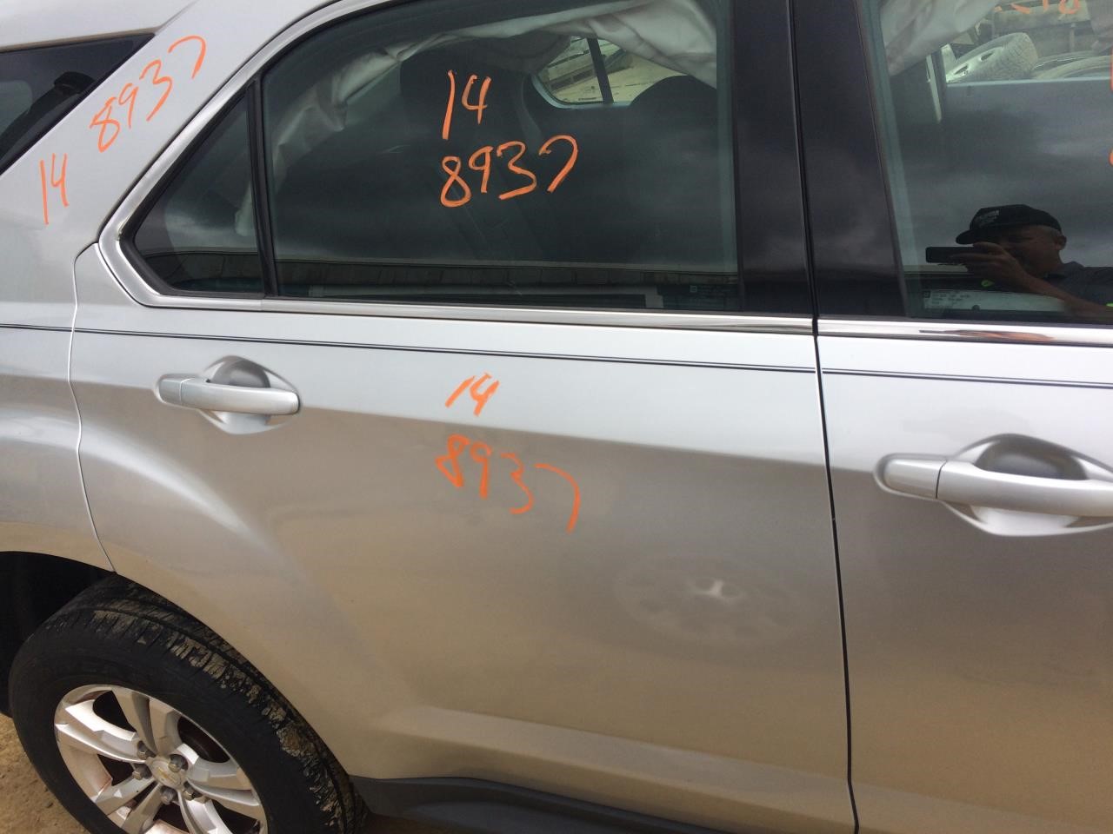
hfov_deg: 61.7
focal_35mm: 29
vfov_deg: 48.2
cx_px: 556
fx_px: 932
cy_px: 417
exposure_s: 1/1026
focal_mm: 4.15
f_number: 2.2
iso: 32
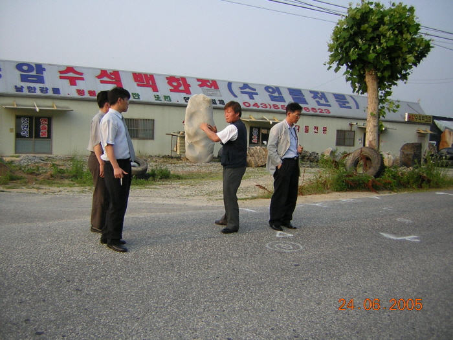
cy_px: 170
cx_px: 226
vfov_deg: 39.7
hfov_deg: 51.4
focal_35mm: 36
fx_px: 471
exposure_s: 1/326
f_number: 2.6
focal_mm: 4.7
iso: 50
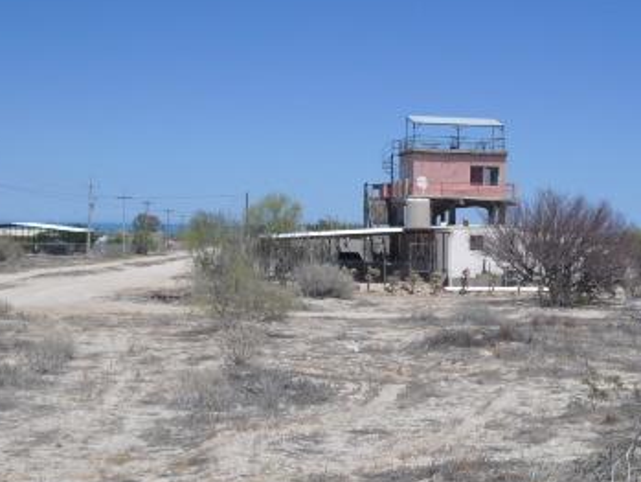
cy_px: 267
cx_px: 411
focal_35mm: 66
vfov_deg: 22.3
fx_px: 1223
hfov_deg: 29.2
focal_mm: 6.3
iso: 64
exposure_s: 1/250
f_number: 7.8
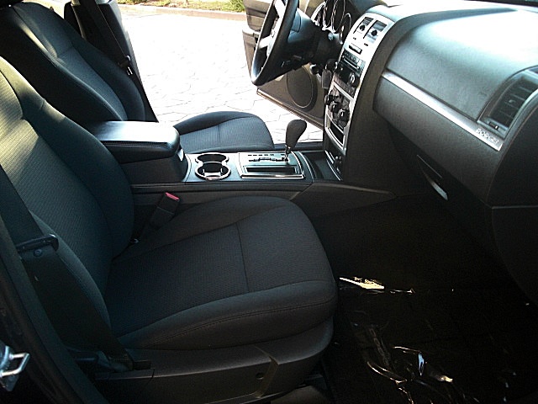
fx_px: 560
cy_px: 202
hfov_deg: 51.4
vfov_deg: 39.7
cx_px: 269
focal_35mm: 36
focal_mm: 6.3
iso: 400
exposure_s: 1/125
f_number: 2.8
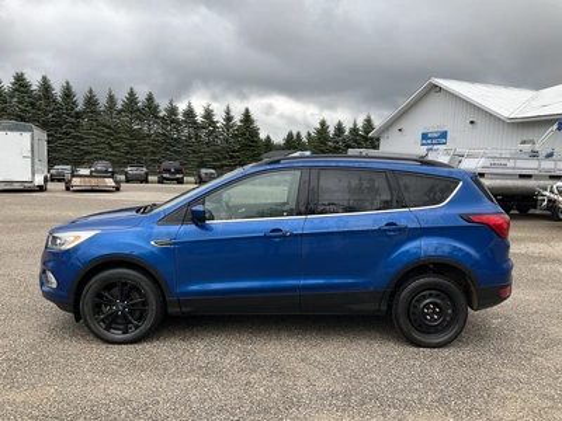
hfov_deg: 61.7
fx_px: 471
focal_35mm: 29
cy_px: 210
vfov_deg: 48.2
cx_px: 281
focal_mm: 3
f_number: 1.8
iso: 25
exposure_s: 1/386
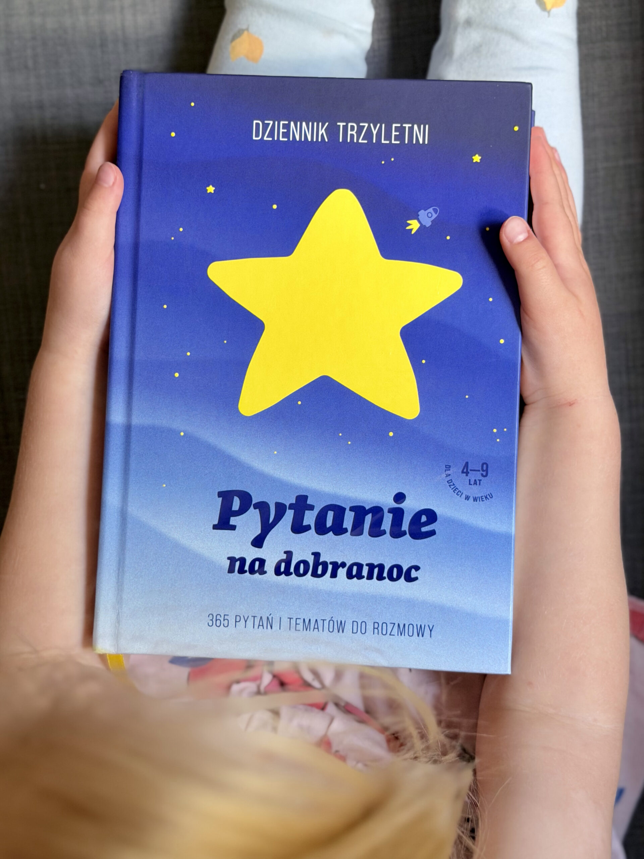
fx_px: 1191
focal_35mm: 48
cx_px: 322
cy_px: 430
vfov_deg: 39.7
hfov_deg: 30.3
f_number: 1.78
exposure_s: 1/60
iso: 160
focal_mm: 6.76
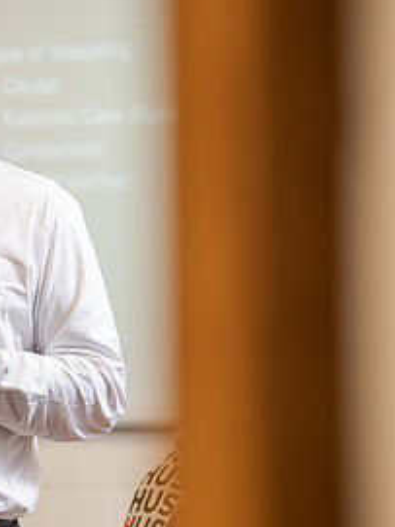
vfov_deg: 6.9
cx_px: -160
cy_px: 283
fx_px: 4385
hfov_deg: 5.1
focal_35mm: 288
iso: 640
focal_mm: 140
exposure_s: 1/200
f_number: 3.2
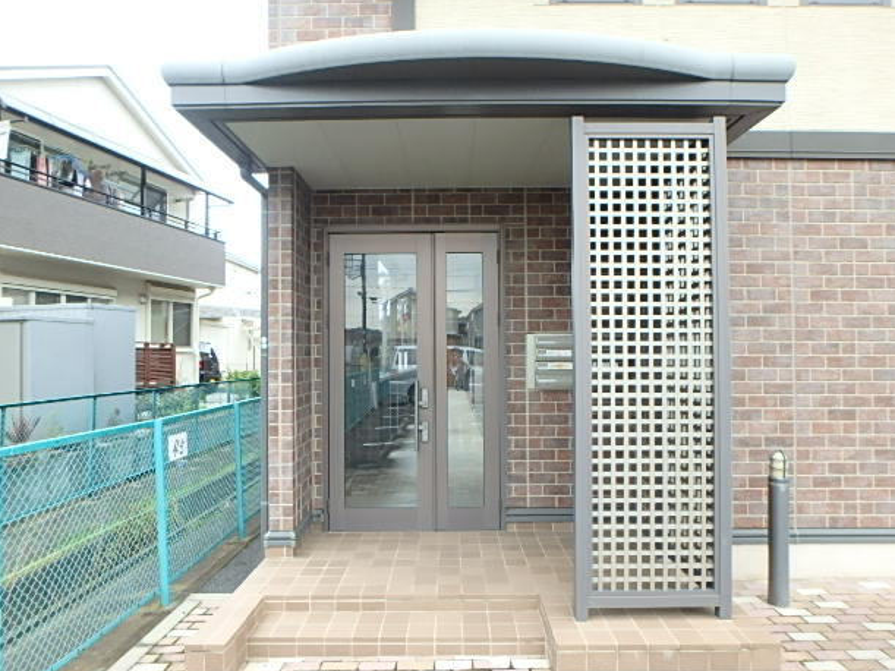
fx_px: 569
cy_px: 346
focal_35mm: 22
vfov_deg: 61.1
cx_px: 445
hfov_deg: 76.4
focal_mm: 3.7
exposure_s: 1/250
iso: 400
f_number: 3.5
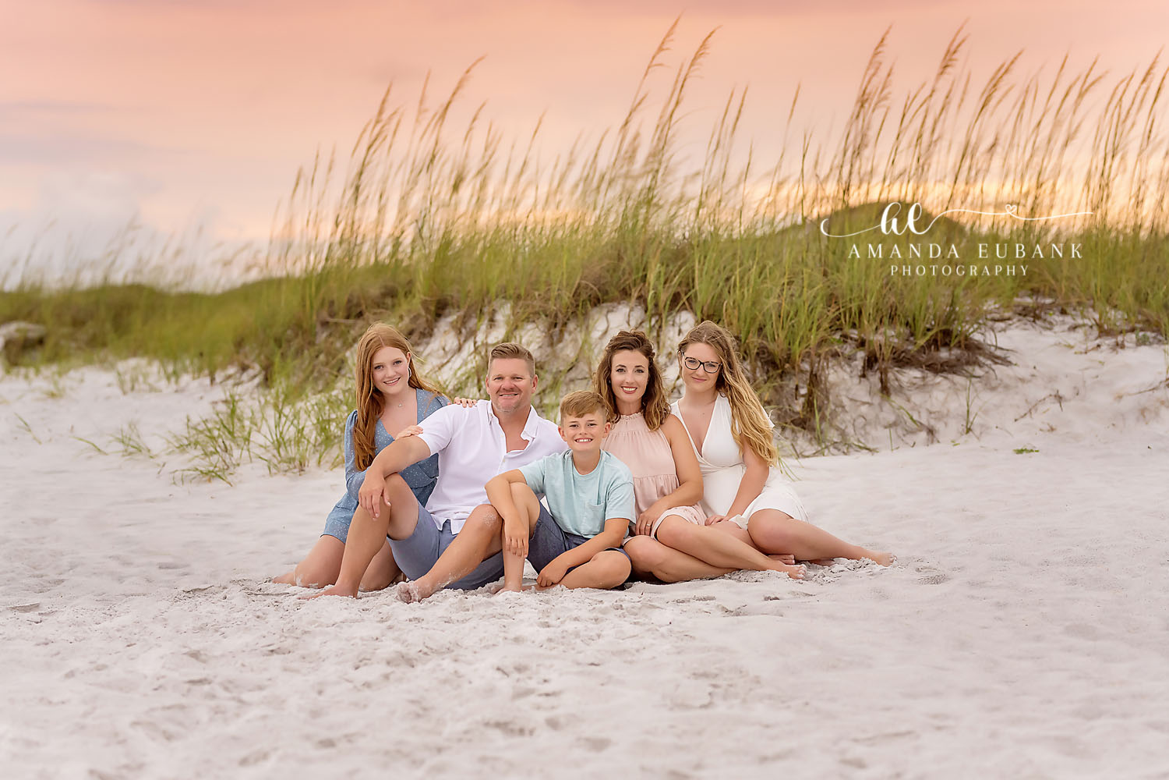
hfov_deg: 23.9
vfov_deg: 16.1
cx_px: 584
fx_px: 2760
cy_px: 390
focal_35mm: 85
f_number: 2.8
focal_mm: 85
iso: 800
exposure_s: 1/3200
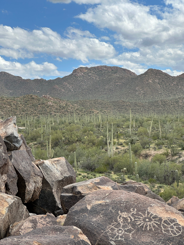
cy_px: 122
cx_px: 92
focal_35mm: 77
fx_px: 546
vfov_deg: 25.3
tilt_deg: -0.8
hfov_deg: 19.1
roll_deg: +3.7
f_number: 2.8
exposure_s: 1/713
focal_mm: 9
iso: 32
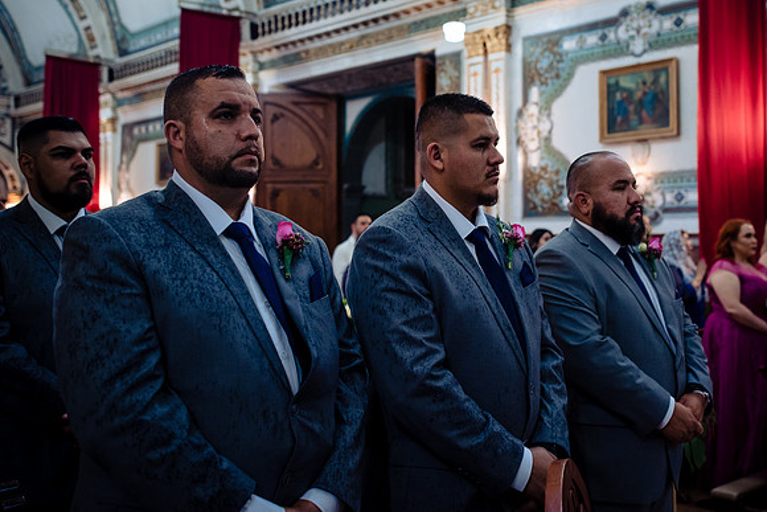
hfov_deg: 45.3
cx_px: 469
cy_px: 199
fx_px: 912
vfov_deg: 31.2
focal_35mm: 43
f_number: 3.2
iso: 1250
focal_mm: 35
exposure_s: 1/100
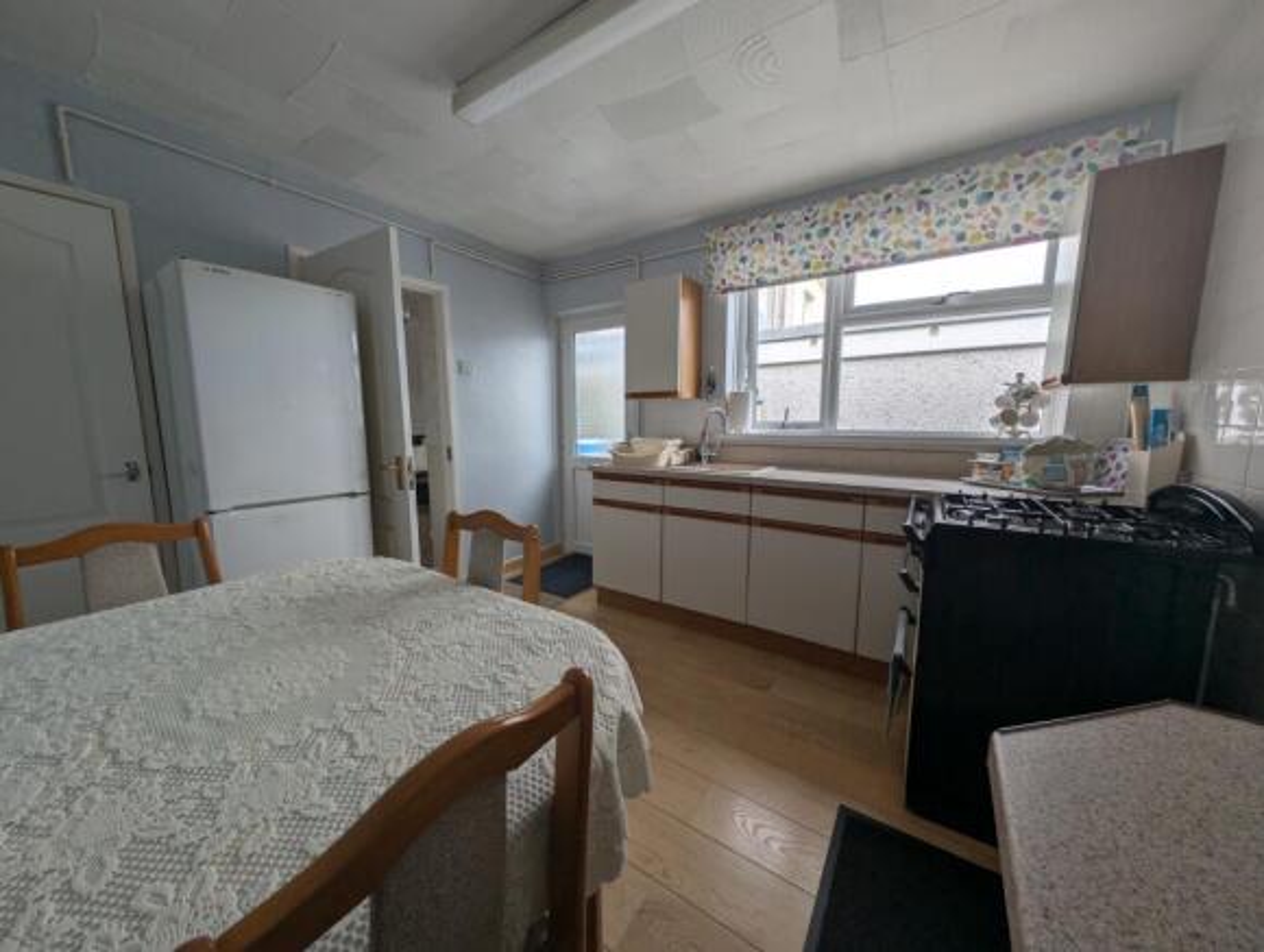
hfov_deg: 110.4
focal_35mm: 12
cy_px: 476
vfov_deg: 94.7
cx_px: 632
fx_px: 439
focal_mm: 2.23
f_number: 1.95
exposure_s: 1/265
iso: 49
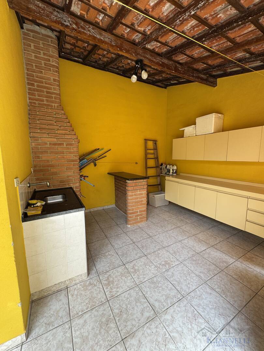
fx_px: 142
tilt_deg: -8.2
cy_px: 176
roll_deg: +0.6
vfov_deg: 102.1
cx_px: 132
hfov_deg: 85.7
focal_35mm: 14
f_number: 2.2
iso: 80
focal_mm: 2.22
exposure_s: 1/99
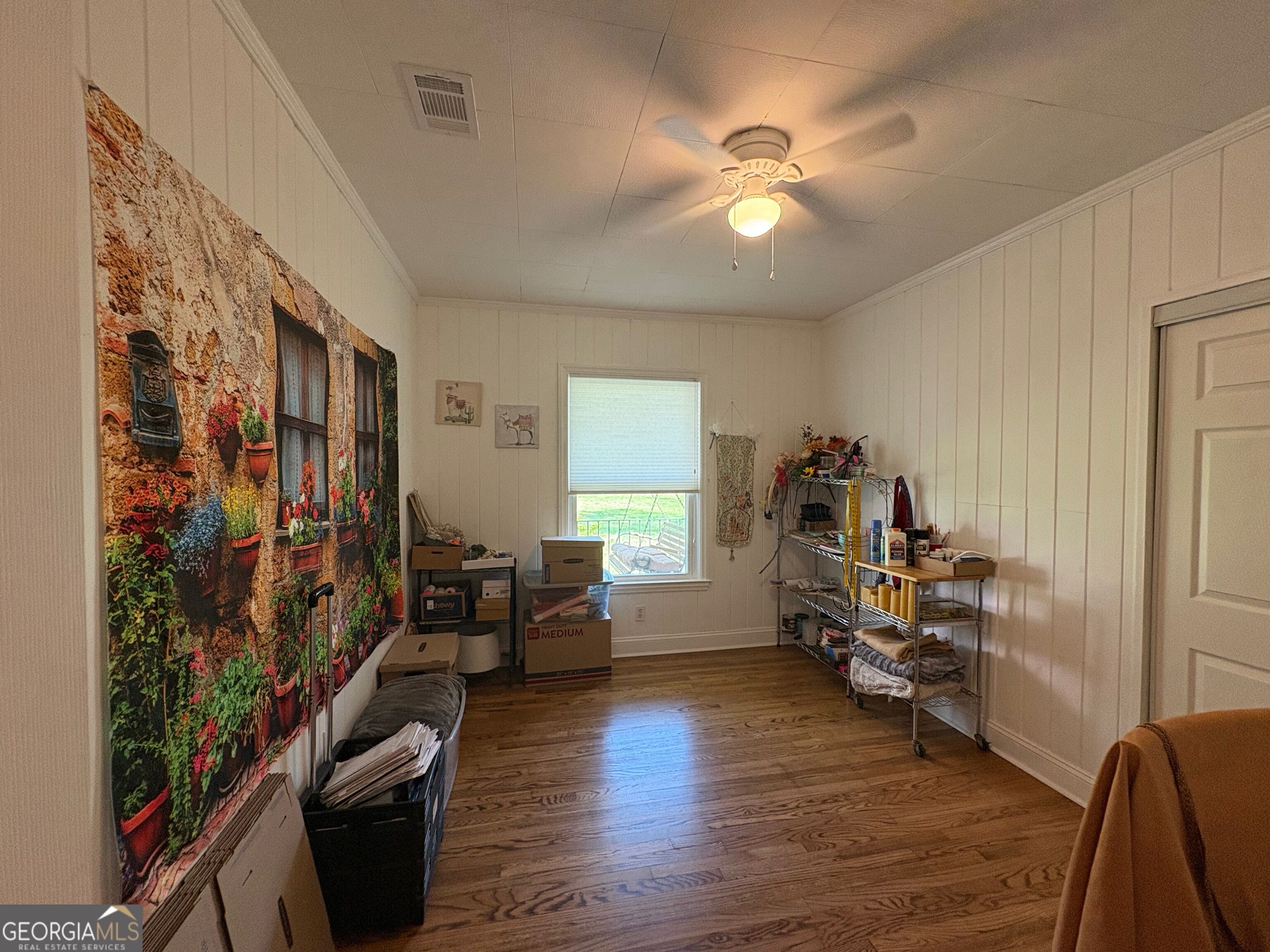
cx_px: 635
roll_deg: +0.8
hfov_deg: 102.1
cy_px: 476
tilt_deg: -1.1
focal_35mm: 14
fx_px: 514
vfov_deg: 85.7
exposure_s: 1/60
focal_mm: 2.22
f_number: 2.2
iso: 200
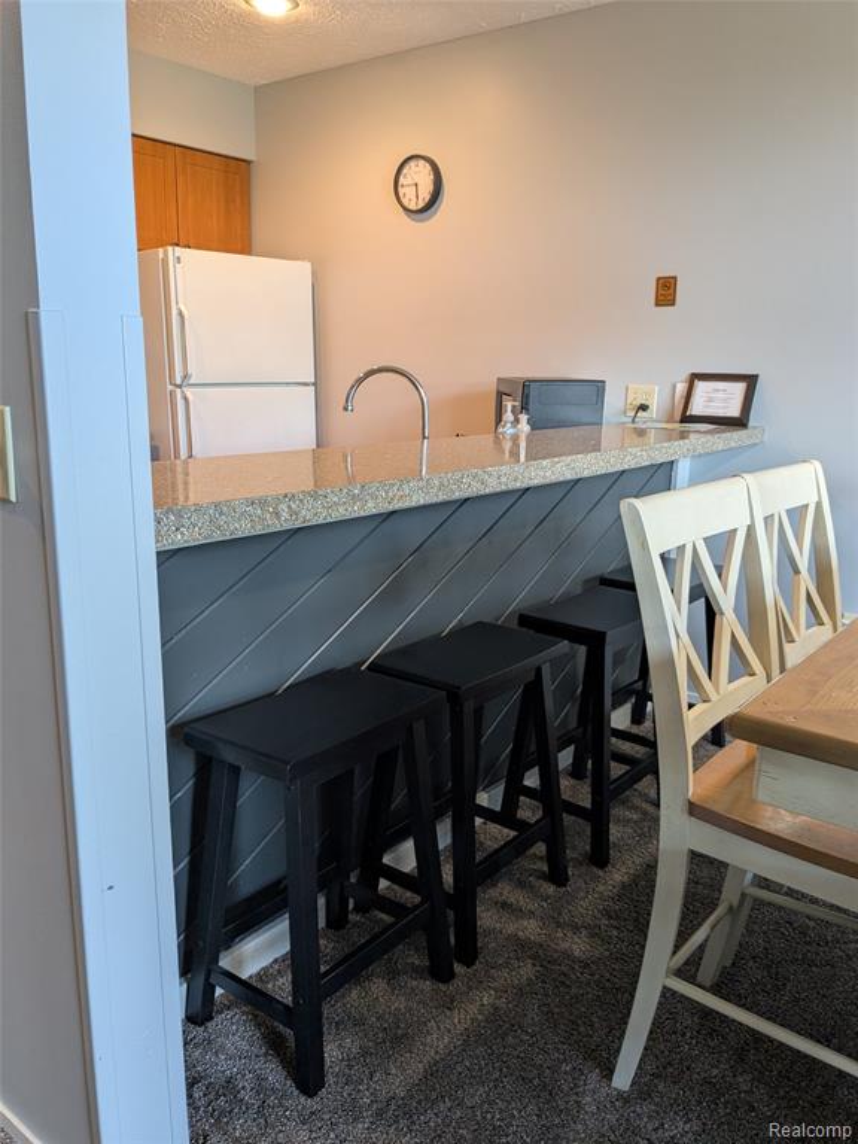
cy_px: 572
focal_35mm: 27
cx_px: 429
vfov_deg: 65.3
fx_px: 892
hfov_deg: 51.4
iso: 90
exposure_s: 1/24
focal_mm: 4.38
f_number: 1.73
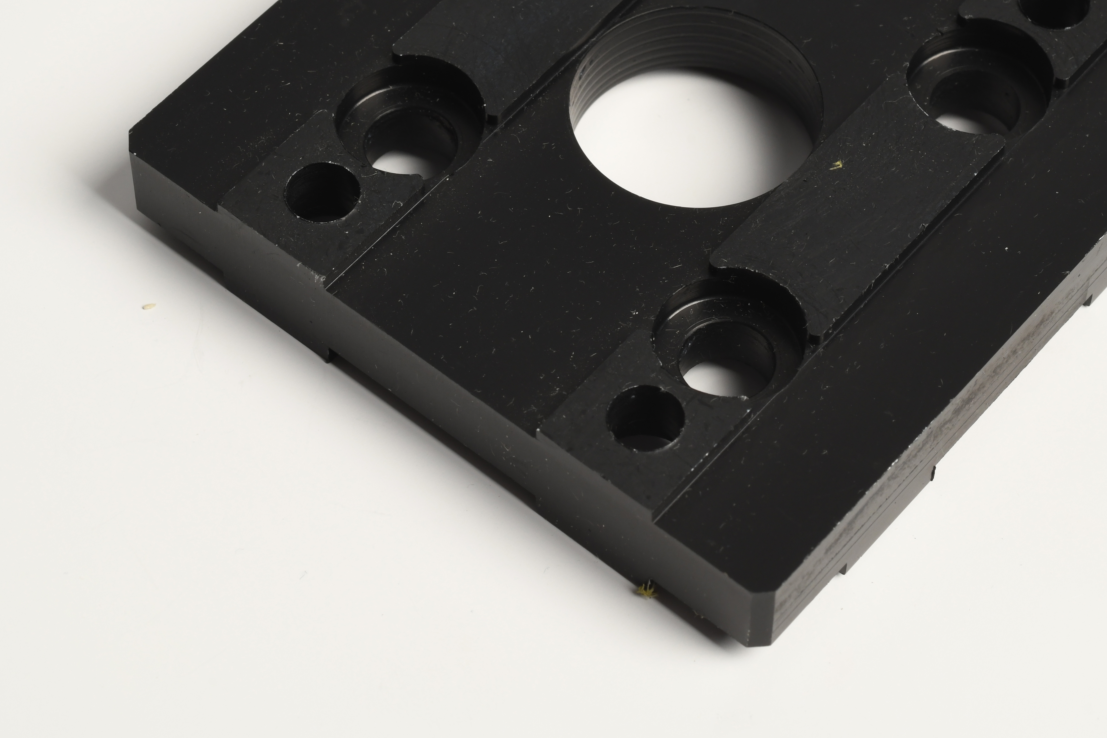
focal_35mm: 104
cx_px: 677
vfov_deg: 13.1
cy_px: 125
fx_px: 3198
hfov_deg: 19.6
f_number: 18
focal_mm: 60
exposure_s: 1/80
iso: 400
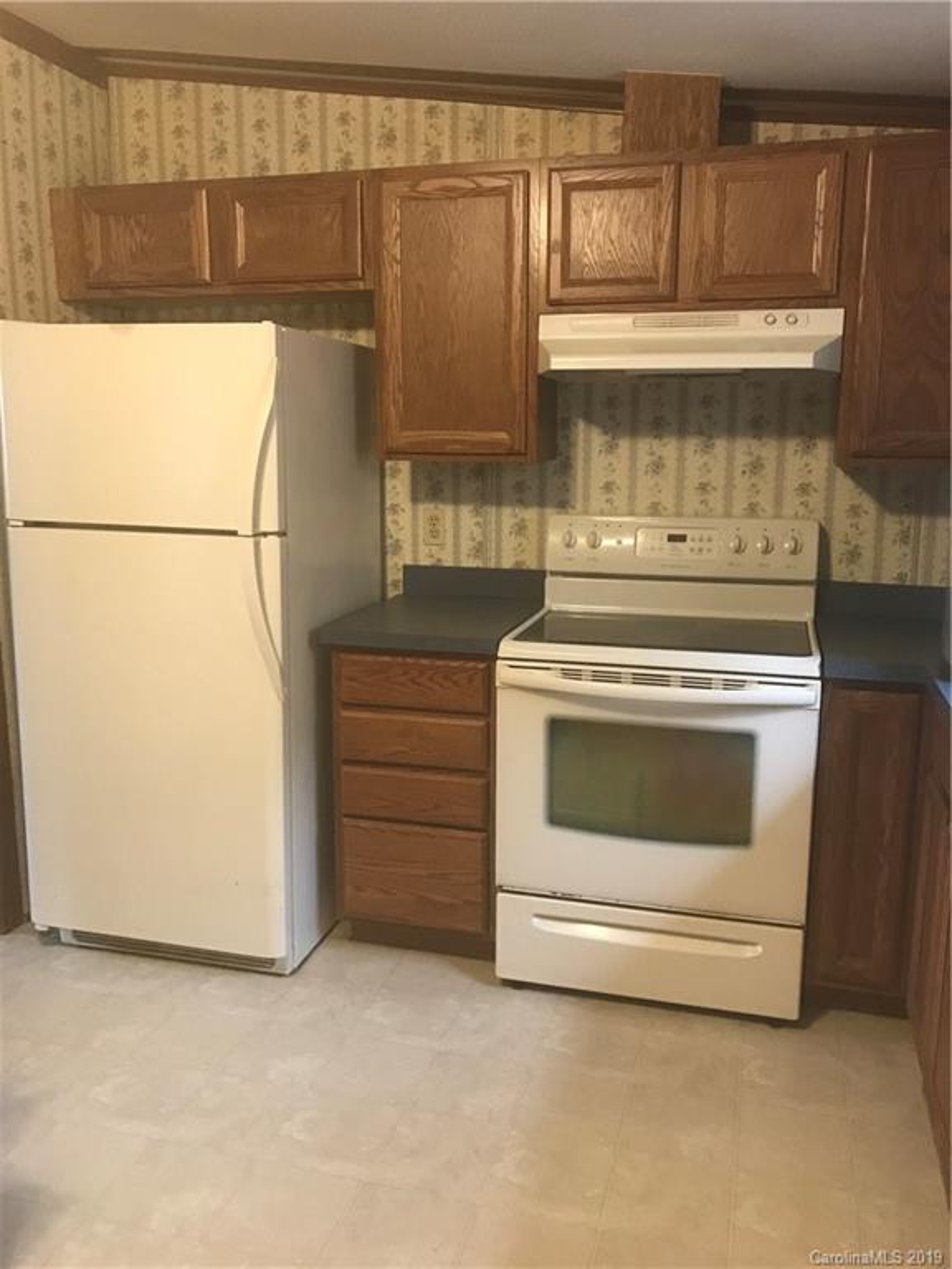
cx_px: 476
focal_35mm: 28
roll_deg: -0.5
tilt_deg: -10.9
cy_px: 634
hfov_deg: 49.7
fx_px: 1027
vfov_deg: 63.4
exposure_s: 1/15
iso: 80
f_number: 1.8
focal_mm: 3.99
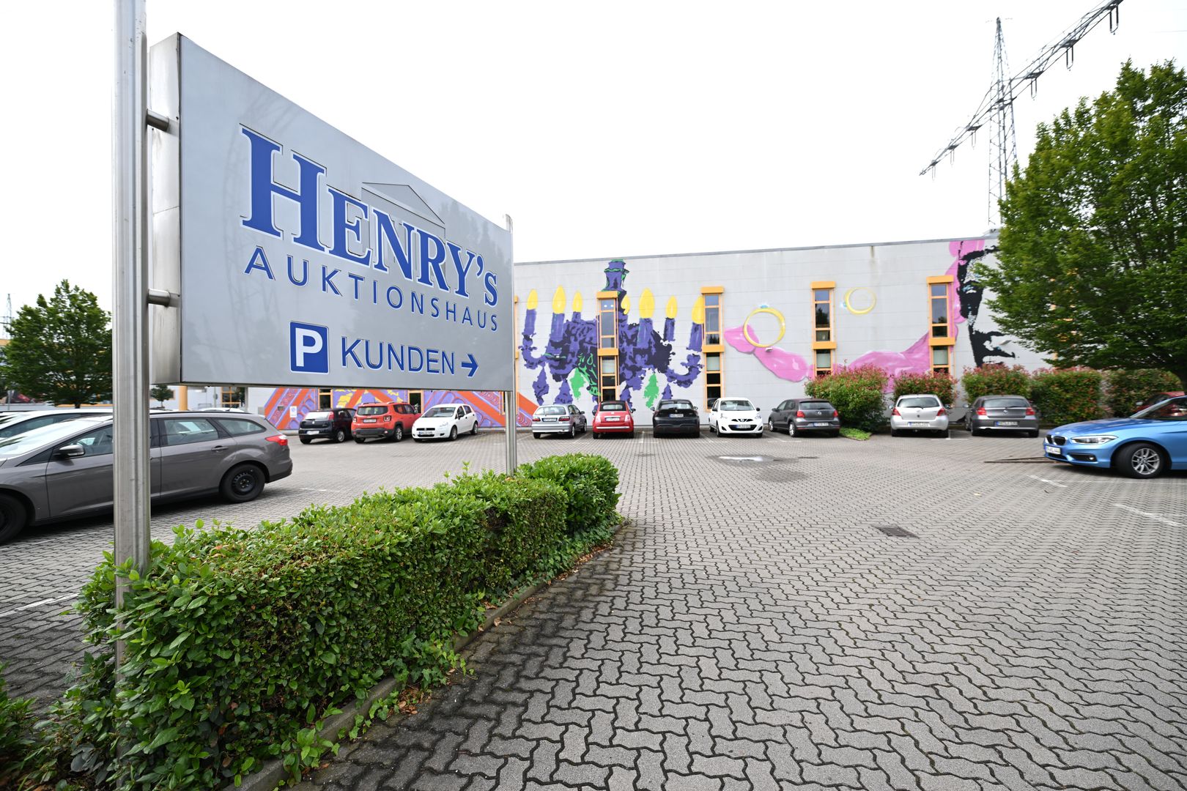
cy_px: 396
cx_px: 594
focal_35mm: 14
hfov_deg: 104.3
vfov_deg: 81.2
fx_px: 462
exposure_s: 1/160
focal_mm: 14
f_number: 3.5
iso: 32
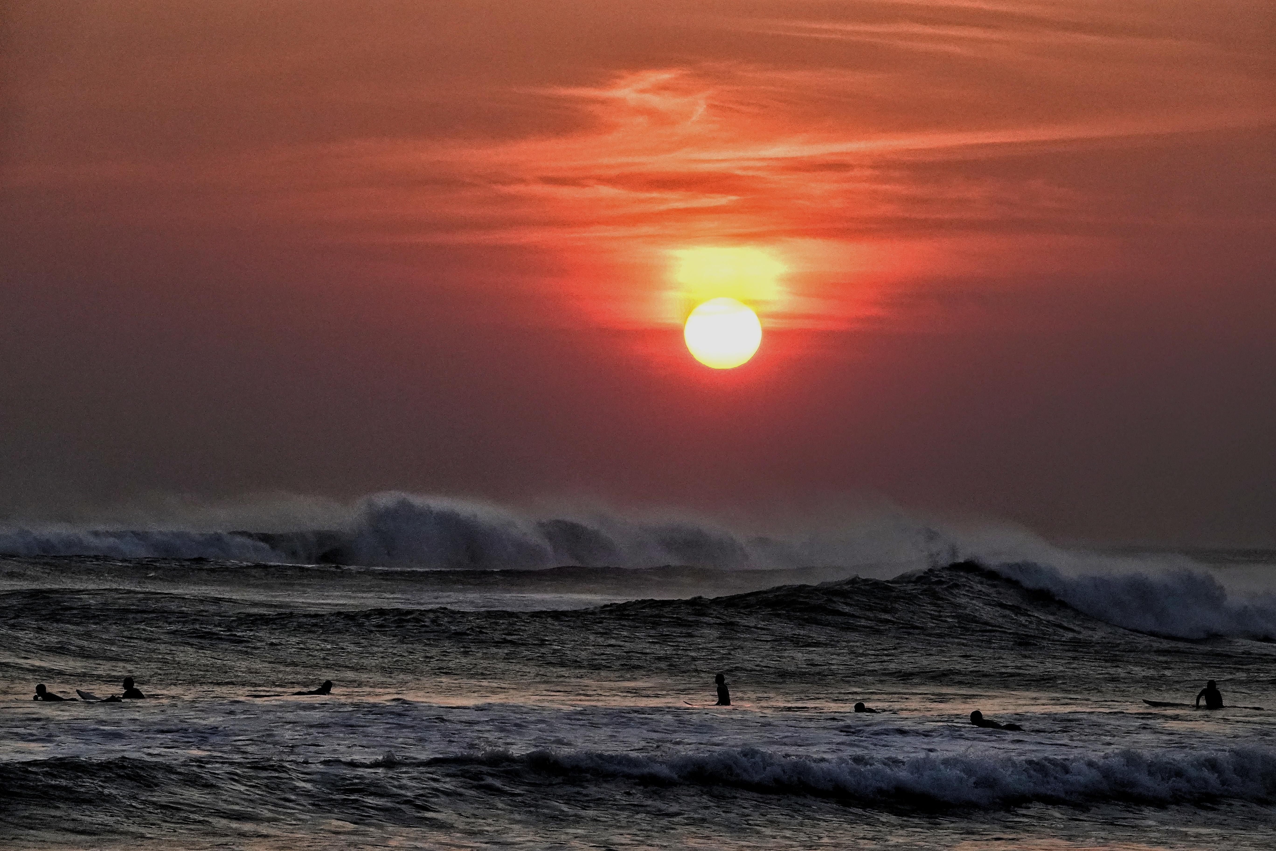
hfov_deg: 9.0
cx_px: 638
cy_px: 426
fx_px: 8116
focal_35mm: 229
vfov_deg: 6.0
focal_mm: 83.9
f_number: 8
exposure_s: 1/1600
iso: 1600
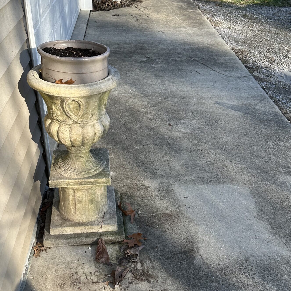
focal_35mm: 41
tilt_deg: -31.3
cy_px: 160
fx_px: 390
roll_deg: -0.8
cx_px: 140
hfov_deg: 40.9
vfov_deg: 40.9
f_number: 1.78
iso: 80
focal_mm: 6.86
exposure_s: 1/1433
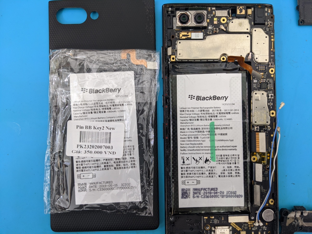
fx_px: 243
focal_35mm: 27
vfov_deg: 51.4
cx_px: 156
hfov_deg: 65.3
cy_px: 117
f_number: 1.73
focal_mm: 4.38
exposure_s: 1/49.9
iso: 194
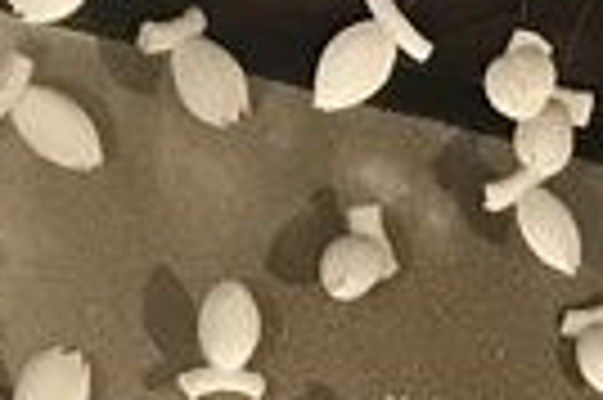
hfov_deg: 11.3
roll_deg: -0.7
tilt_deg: -2.8
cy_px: 1234
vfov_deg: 6.9
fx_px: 2961
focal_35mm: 177
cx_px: 830
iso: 50
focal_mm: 3.99
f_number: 1.8
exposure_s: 1/15
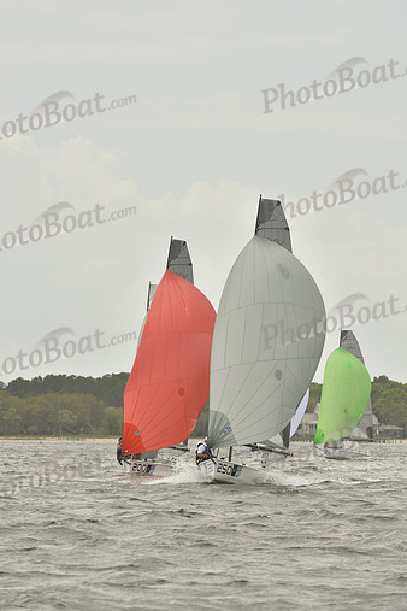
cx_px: 199
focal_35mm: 229
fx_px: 3883
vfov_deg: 9.0
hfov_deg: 6.0
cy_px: 274
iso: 320
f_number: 7.1
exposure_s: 1/1250
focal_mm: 200
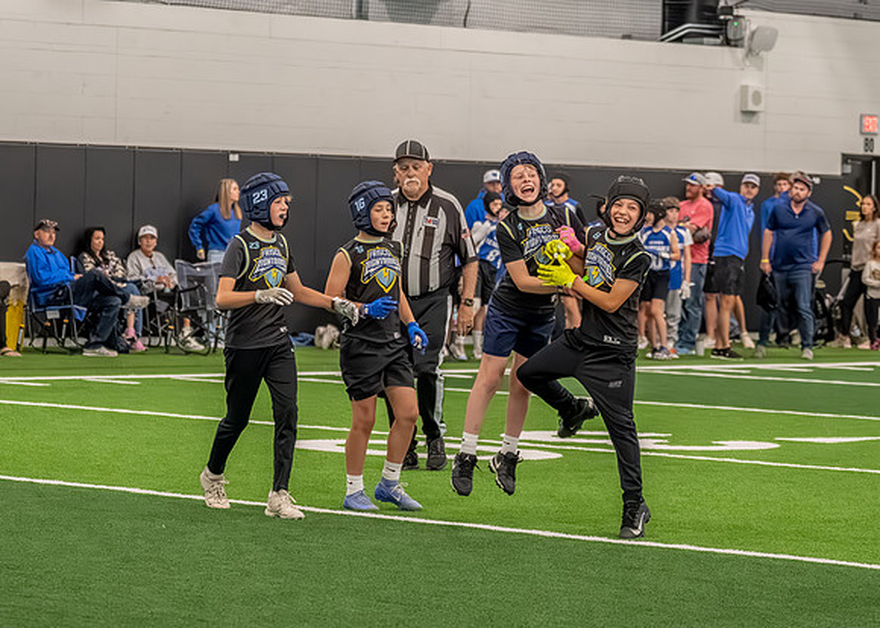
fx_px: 3693
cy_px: 233
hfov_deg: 13.6
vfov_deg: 9.7
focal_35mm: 148
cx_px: 464
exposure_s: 1/1000
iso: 6400
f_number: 2.8
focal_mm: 70
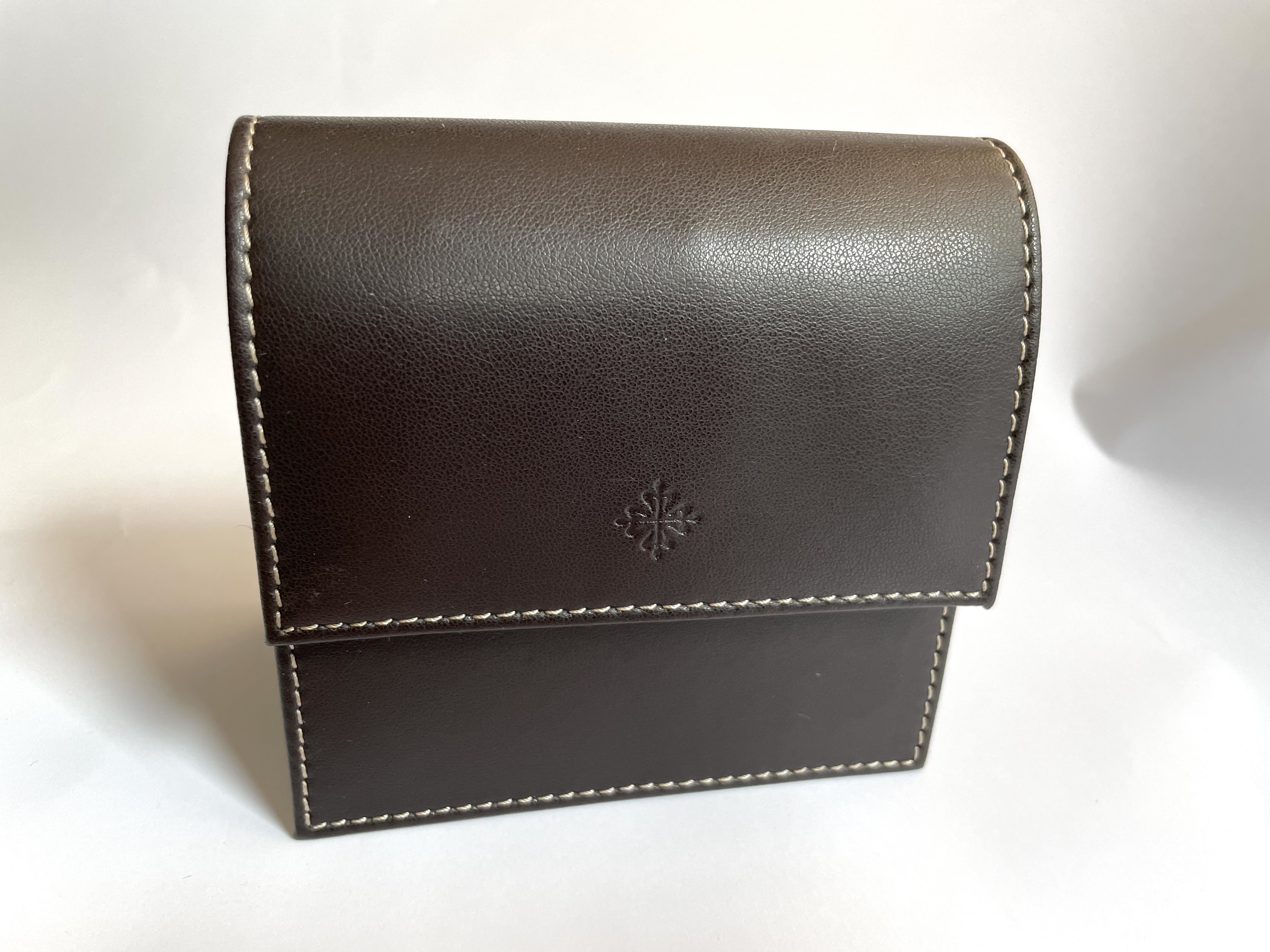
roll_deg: +0.3
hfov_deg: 67.3
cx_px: 635
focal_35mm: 26
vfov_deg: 53.1
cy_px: 476
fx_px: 954
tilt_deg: -23.5
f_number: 1.6
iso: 100
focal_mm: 4.2
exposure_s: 1/121
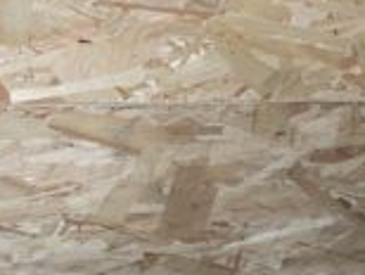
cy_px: 367
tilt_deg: -62.7
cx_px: -59
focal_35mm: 81
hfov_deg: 22.4
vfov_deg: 17.1
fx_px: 855
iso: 64
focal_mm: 4.2
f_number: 1.6
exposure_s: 1/17
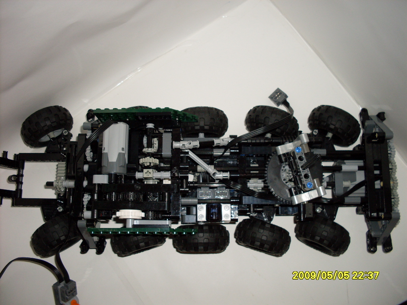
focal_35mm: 38
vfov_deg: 37.7
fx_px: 447
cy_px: 152
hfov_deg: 49.0
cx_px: 204
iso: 100
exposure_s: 1/45
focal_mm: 6.3
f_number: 2.8
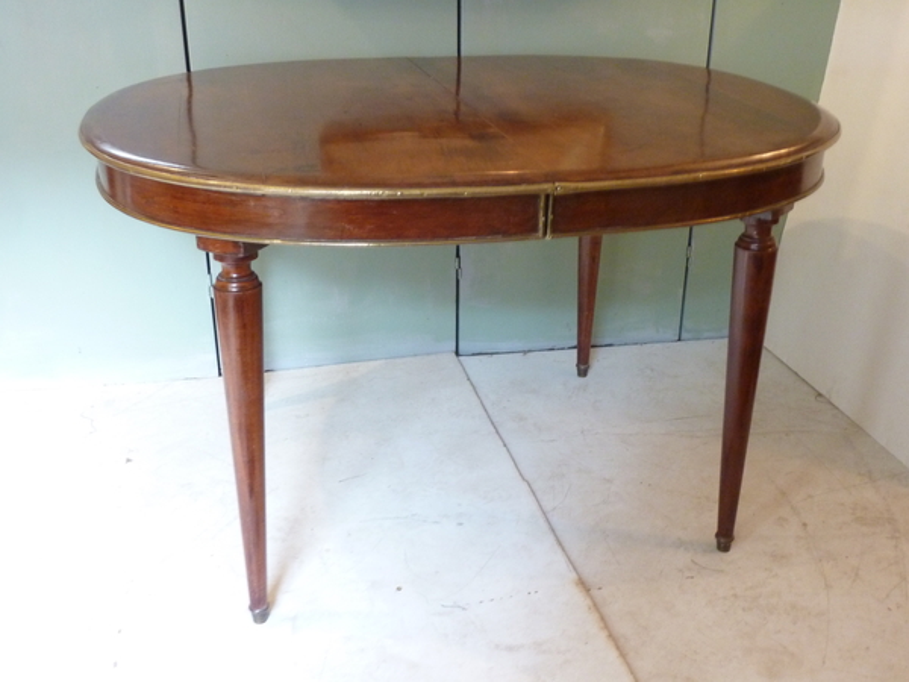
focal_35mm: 37
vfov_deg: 38.7
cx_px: 454
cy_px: 341
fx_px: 972
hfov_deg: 50.1
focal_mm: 6.1
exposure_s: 1/8
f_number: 3.6
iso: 400
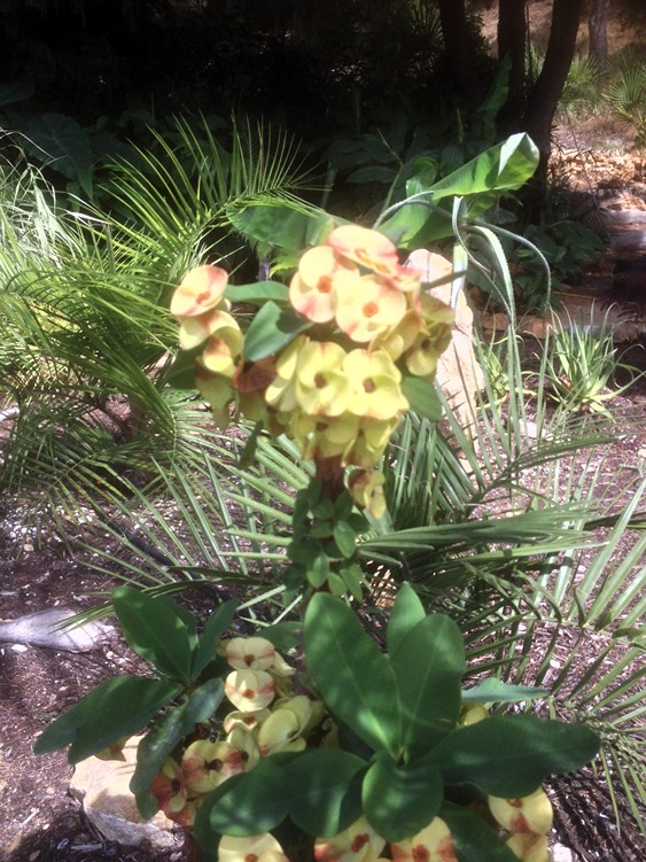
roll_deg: +0.0
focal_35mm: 35
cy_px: 431
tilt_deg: -17.2
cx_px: 323
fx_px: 871
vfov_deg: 52.6
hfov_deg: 40.7
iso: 50
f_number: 2.4
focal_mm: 4.28
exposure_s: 1/699
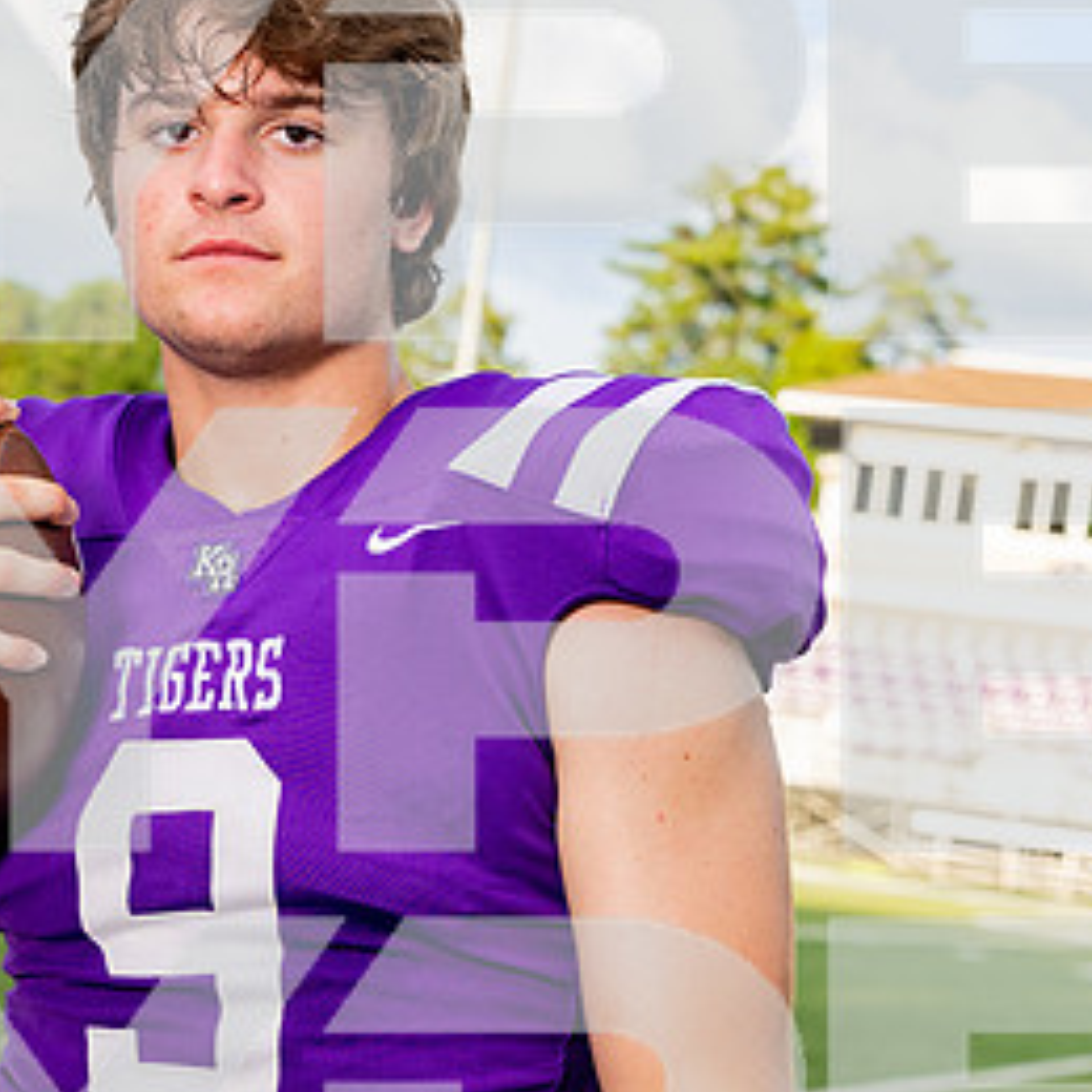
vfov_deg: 15.5
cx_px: 256
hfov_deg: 15.5
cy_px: 632
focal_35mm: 112
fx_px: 3997
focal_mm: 59
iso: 200
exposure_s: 1/500
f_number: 5.6
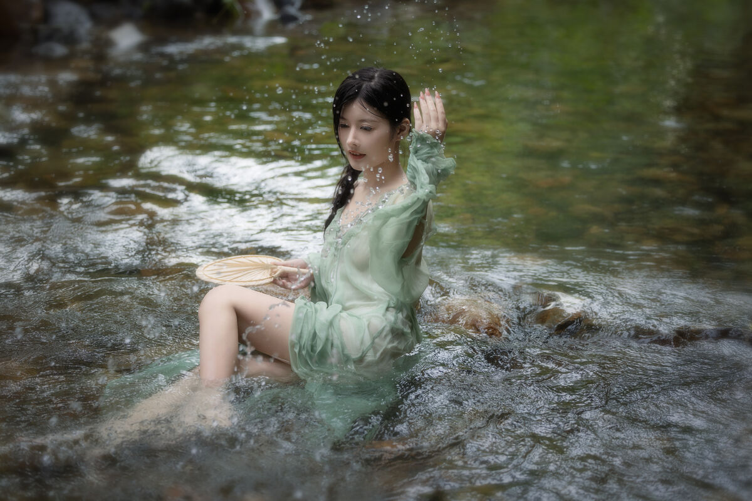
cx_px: 376
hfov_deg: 29.2
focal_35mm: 69
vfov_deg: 19.7
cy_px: 250
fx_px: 1441
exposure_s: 1/320
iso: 200
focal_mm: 70
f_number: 2.8
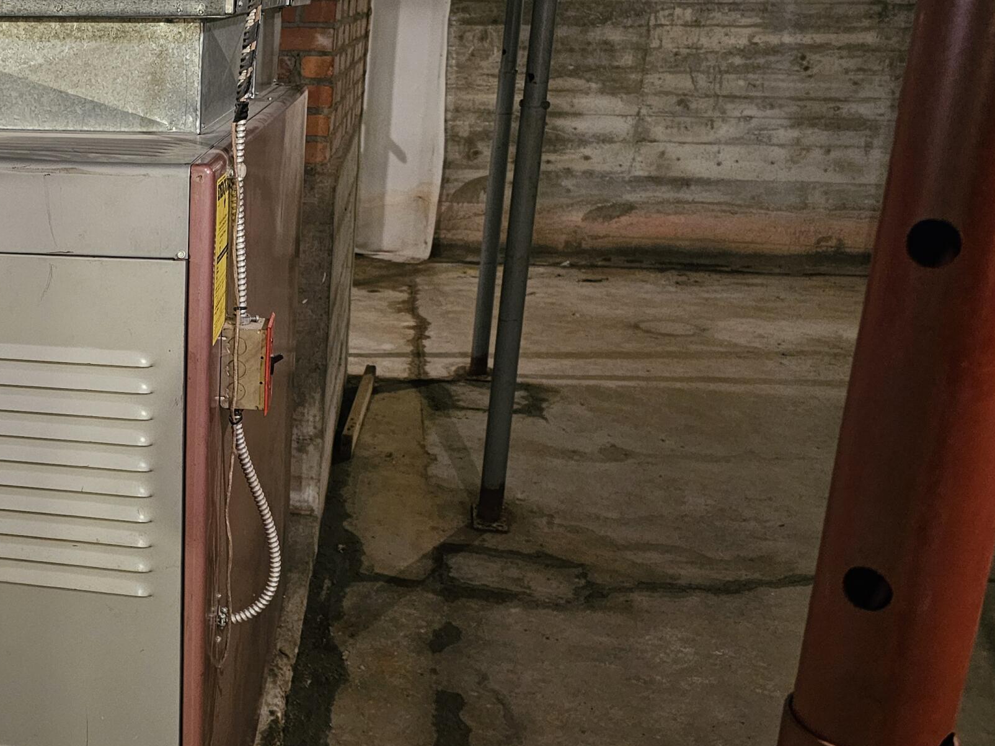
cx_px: 87
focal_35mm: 43
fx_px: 1236
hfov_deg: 40.3
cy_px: 370
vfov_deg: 33.6
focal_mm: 6.3
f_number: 1.7
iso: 640
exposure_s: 1/30
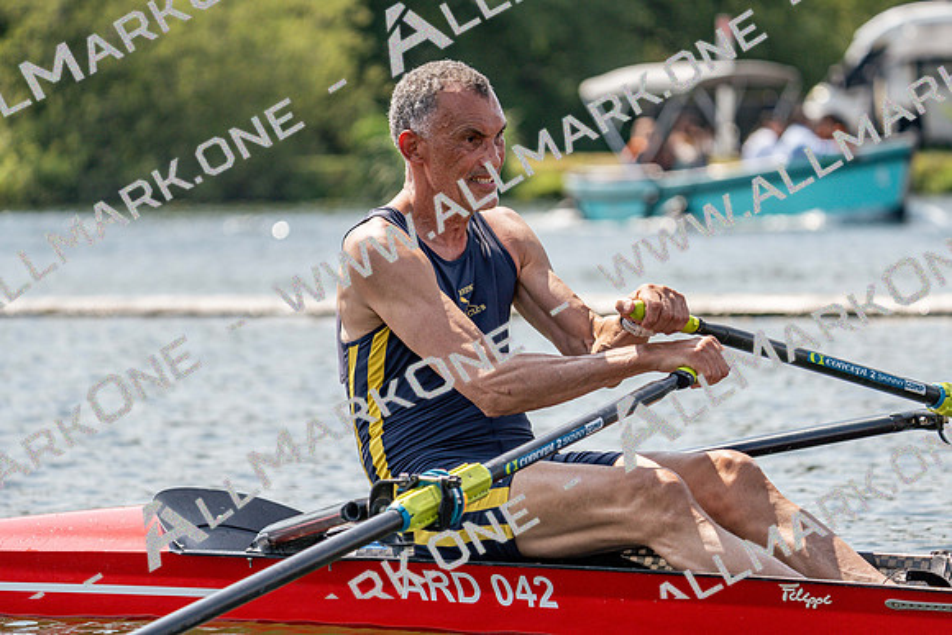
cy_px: 318
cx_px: 476
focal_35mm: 223
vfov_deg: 6.2
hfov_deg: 9.2
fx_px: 5898
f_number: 5.6
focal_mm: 223
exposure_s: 1/1600
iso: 250
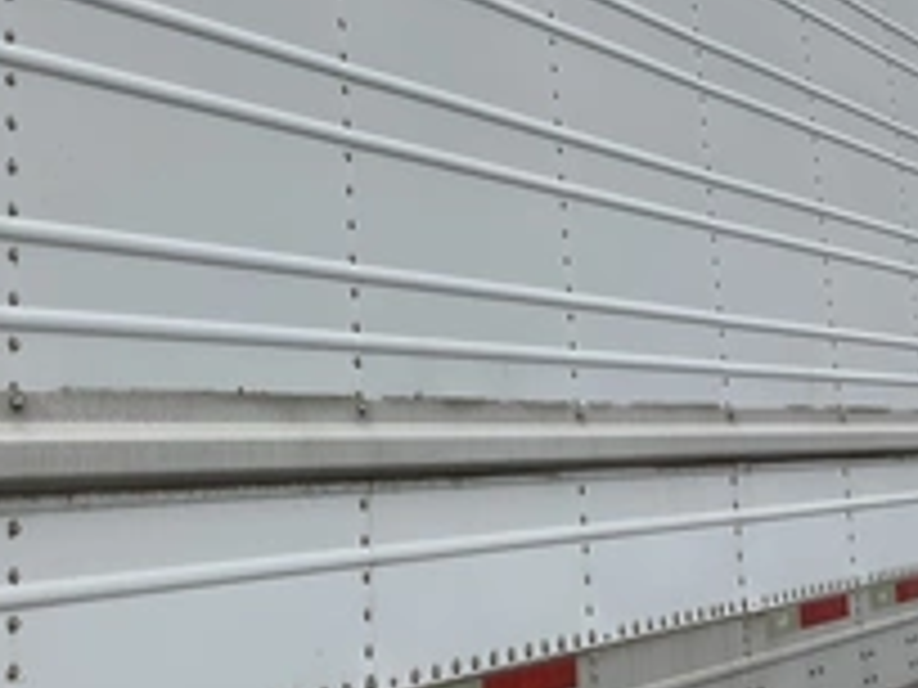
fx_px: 1512
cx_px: 418
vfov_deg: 25.6
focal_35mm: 57
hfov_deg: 33.8
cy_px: 261
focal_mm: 3
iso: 25
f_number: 1.8
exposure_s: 1/1786
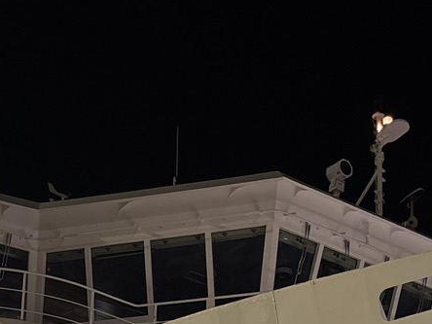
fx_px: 1460
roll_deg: -2.8
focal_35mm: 117
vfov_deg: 11.8
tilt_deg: +17.0
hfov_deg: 16.7
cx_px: 111
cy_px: 554
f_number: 1.6
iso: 200
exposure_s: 1/50
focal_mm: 5.96
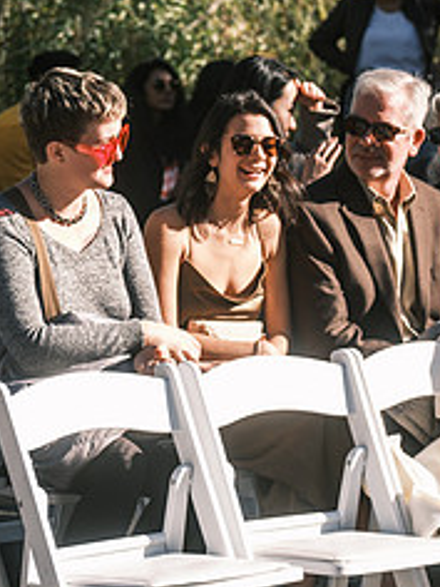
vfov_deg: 11.2
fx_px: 3000
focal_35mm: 177
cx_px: 99
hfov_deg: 8.4
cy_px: 190
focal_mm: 50
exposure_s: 1/1100
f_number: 2.8
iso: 200
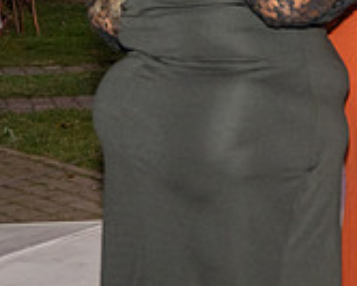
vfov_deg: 10.7
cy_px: -81
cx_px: 447
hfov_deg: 13.2
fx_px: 1491
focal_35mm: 141
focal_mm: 43
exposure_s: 1/200
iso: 2000
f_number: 5
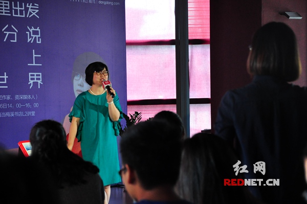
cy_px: 102
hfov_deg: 20.6
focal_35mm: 99
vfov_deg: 13.8
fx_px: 844
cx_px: 154
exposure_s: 1/80
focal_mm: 66
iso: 1600
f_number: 5.3
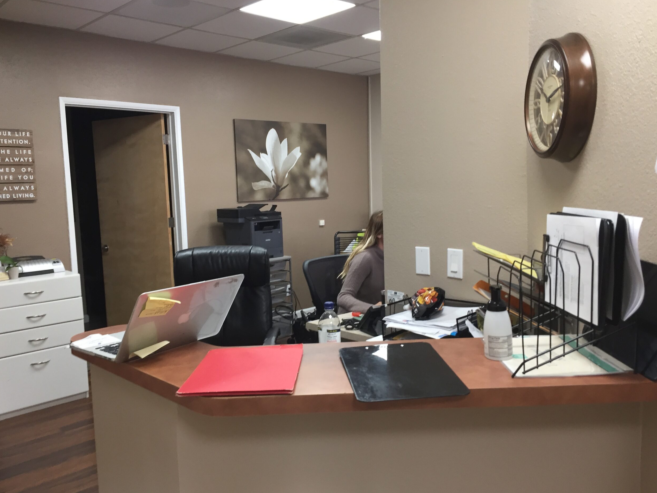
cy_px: 248
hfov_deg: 60.0
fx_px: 569
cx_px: 325
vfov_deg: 46.8
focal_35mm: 30
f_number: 2.2
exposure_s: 1/30
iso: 64
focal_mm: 4.15
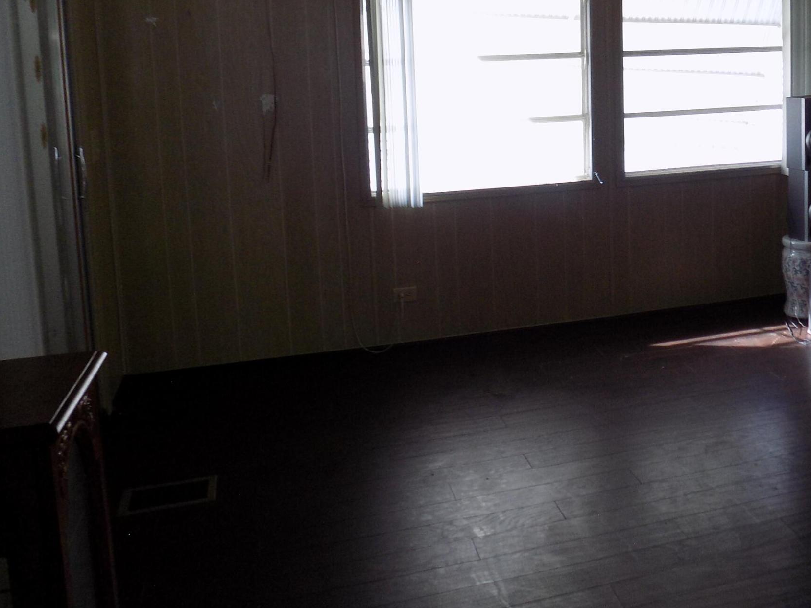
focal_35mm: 40
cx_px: 594
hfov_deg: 45.4
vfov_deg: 35.2
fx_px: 937
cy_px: 159
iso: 125
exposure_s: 1/30
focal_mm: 4
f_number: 3.1
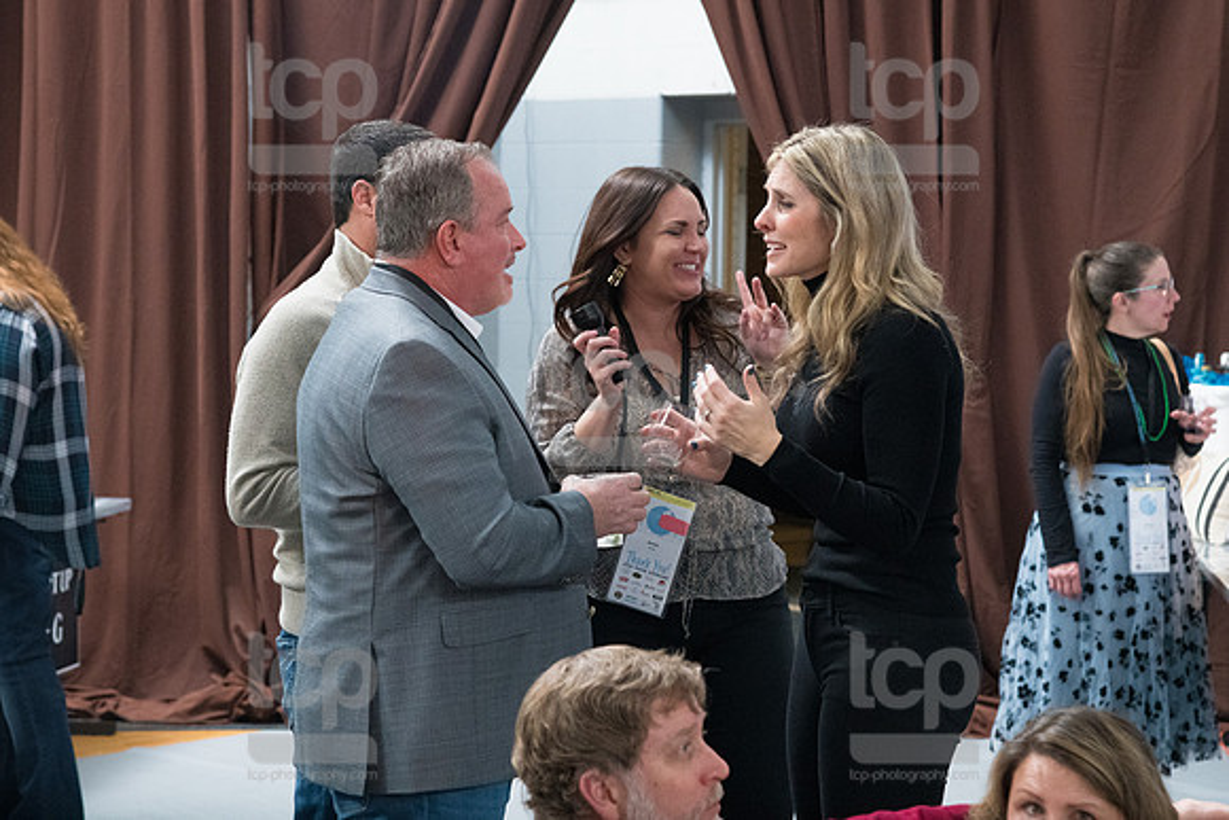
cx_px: 638
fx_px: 3413
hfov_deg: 20.4
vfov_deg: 13.7
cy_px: 361
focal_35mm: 100
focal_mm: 85
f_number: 5.6
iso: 4000
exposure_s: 1/250
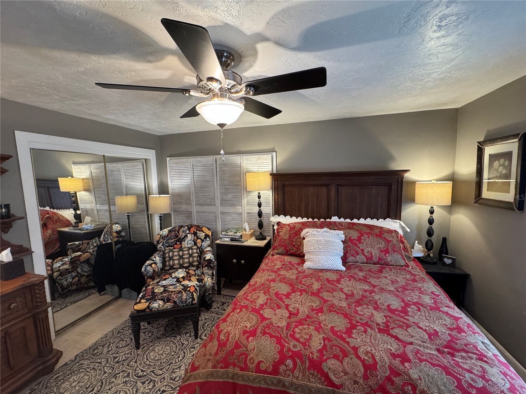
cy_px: 197
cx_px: 263
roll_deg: +1.4
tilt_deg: -7.1
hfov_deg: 102.1
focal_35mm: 14
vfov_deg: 85.7
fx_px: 213
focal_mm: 2.22
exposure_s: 1/60
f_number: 2.2
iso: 320
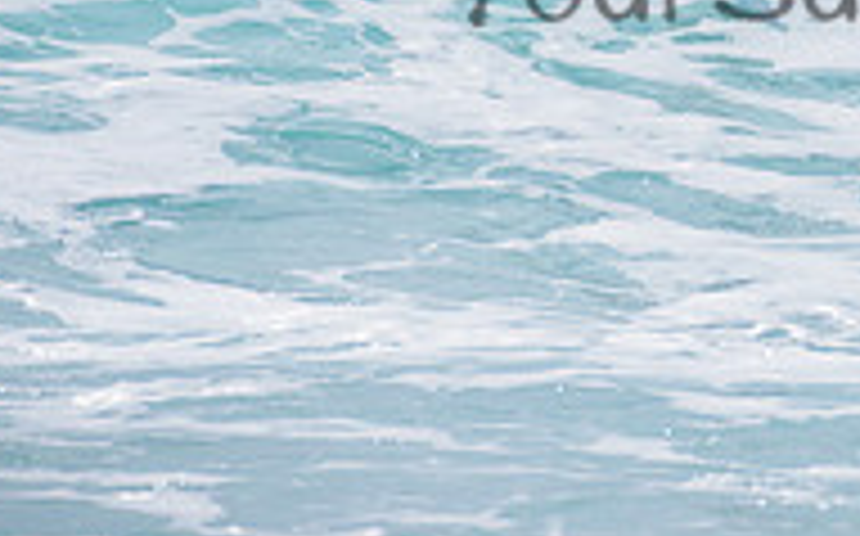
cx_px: 619
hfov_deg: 1.1
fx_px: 44539
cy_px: -280
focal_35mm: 1902
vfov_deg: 0.7
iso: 80
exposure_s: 1/2000
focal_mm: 500
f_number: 5.6
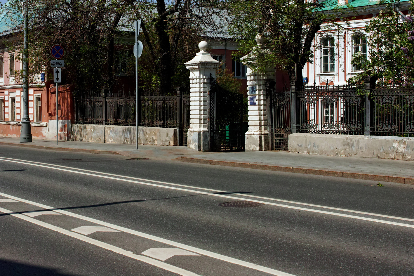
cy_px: 119
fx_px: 766
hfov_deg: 30.2
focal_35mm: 67
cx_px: 189
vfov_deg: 20.4
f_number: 8
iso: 100
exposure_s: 1/400
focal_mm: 35
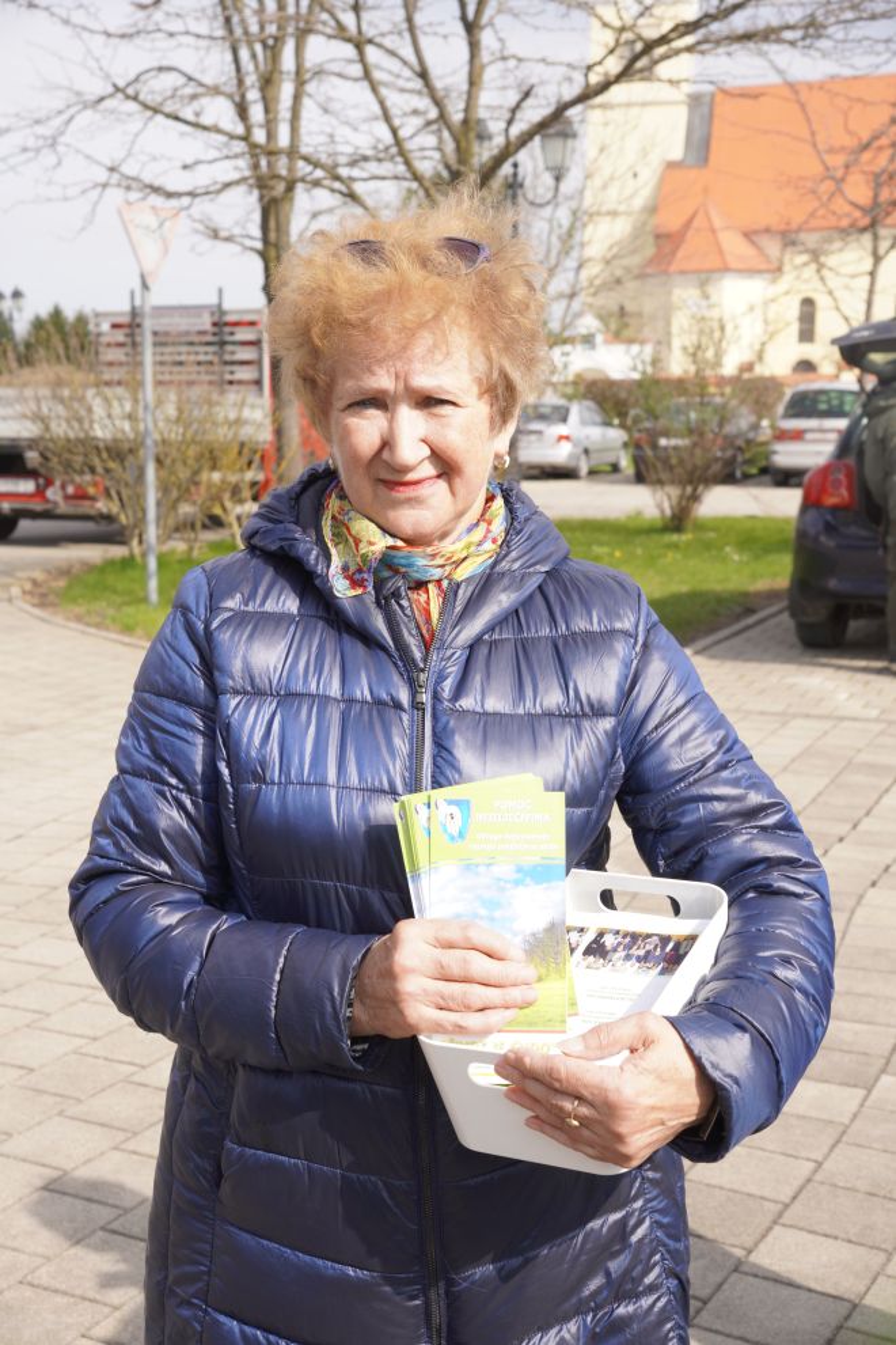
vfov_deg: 39.9
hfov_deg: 27.2
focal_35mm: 50
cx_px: 448
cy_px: 672
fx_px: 1853
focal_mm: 33.1
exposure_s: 1/200
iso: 100
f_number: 6.3
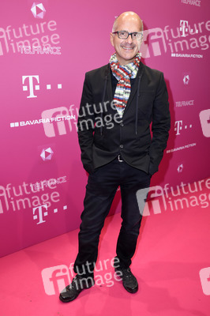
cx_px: 105
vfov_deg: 62.0
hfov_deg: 43.5
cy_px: 158
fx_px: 263
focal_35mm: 30
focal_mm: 20
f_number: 6.3
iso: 500
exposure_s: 1/160
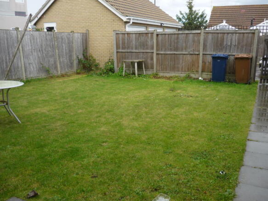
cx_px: 134
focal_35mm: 33
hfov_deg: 55.4
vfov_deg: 42.9
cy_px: 100
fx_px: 255
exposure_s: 1/400
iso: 100
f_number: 2.8
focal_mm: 5.5
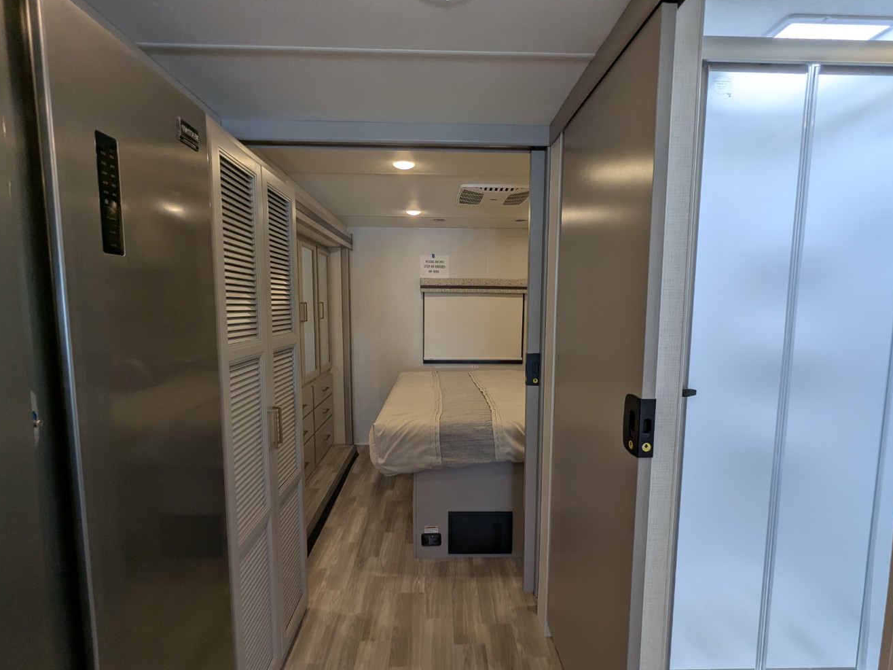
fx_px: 439
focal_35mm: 17
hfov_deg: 91.0
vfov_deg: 74.7
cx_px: 453
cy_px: 353
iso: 38
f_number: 2.2
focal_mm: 2.35
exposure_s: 1/107
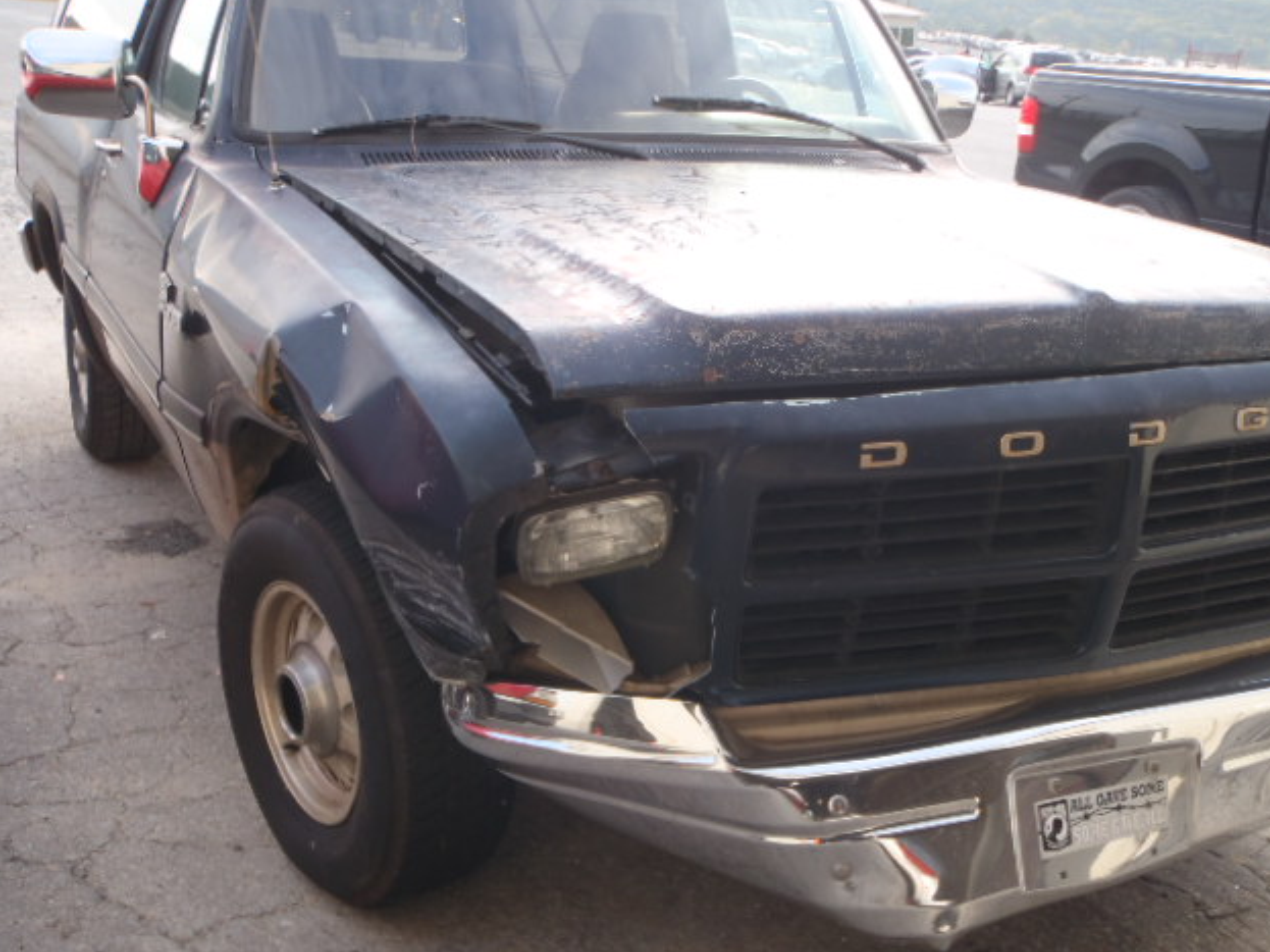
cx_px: 646
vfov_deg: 38.7
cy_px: 479
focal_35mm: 37
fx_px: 1357
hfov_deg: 50.1
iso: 80
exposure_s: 1/100
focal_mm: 6.53
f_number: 4.1
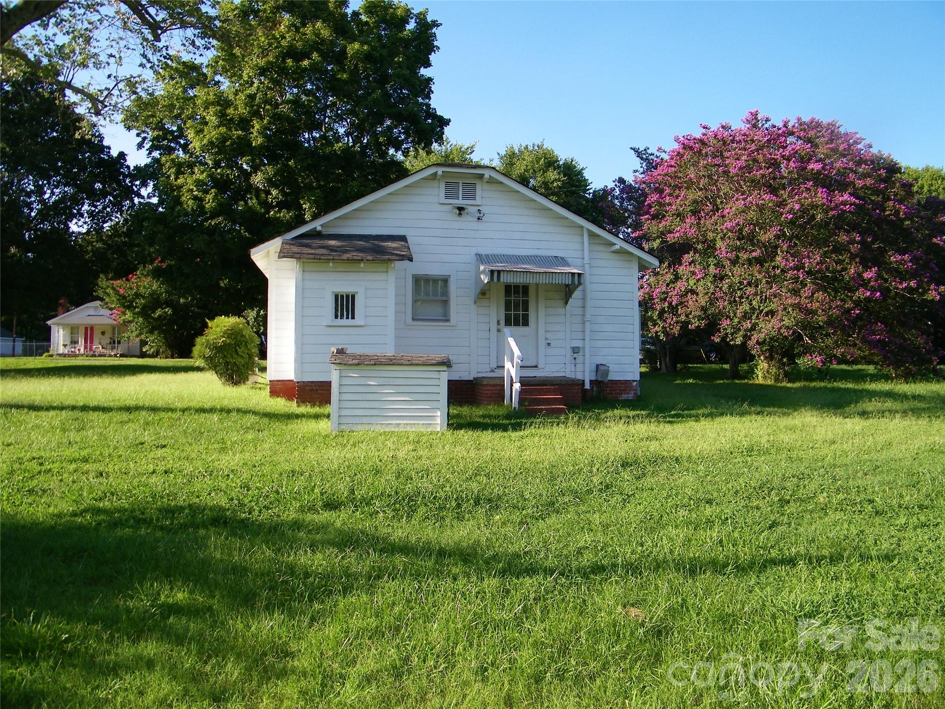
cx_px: 472
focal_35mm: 28
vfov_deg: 49.7
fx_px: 764
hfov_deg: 63.4
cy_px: 354
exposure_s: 1/400
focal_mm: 5
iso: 80
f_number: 3.5
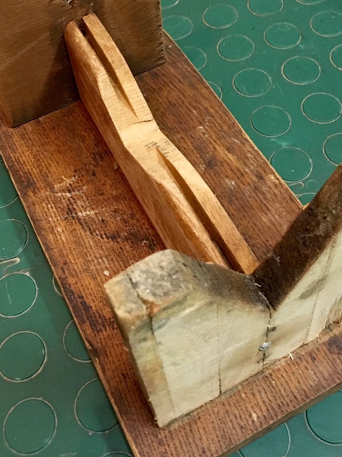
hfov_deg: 31.5
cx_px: 167
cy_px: 154
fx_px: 606
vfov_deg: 40.7
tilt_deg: -54.2
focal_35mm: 46
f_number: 2.2
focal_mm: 4.15
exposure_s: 1/25
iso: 200
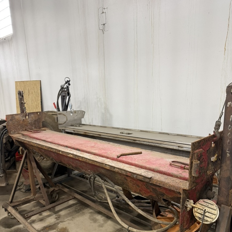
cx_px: 118
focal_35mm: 29
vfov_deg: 54.9
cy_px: 147
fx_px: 220
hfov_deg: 55.6
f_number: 1.78
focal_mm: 6.76
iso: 200
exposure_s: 1/97
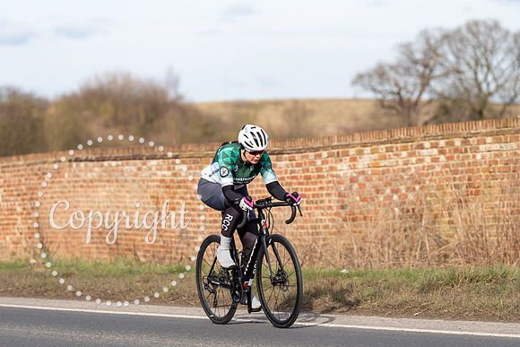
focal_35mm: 168
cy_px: 174
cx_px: 260
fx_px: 2427
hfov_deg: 12.2
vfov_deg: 8.2
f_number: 4
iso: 100
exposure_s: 1/800
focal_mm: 168
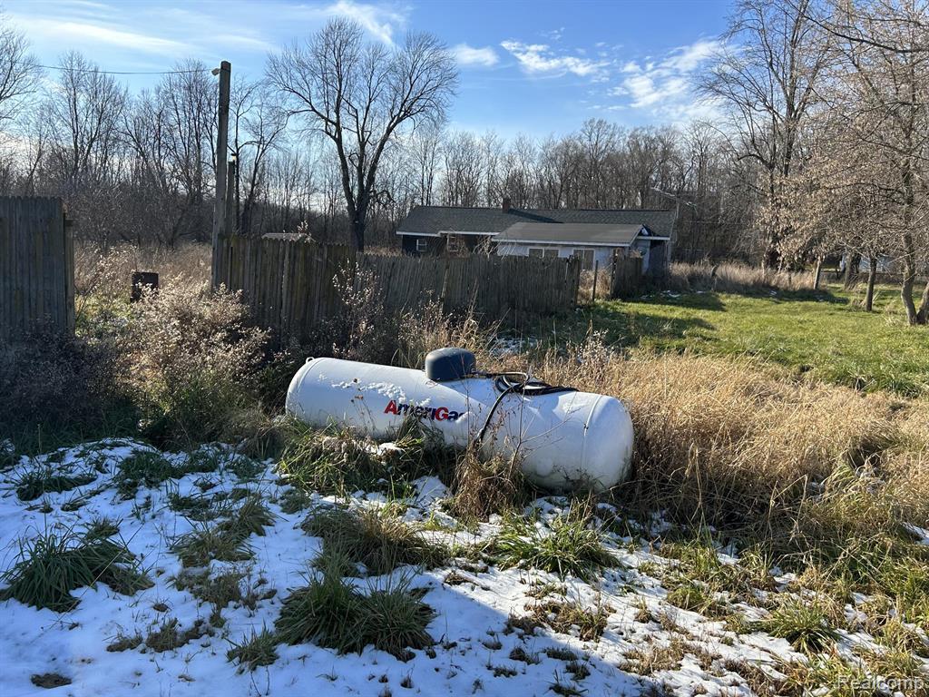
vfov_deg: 53.1
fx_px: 698
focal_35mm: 26
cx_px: 464
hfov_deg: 67.3
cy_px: 348
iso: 50
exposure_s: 1/1869
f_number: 1.5
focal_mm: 5.7
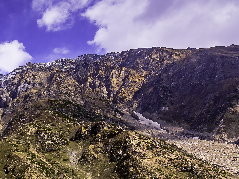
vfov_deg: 27.9
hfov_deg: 31.2
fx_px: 342
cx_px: -60
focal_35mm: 50
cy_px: 172
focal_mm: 11
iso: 160
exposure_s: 1/800
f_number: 5.6
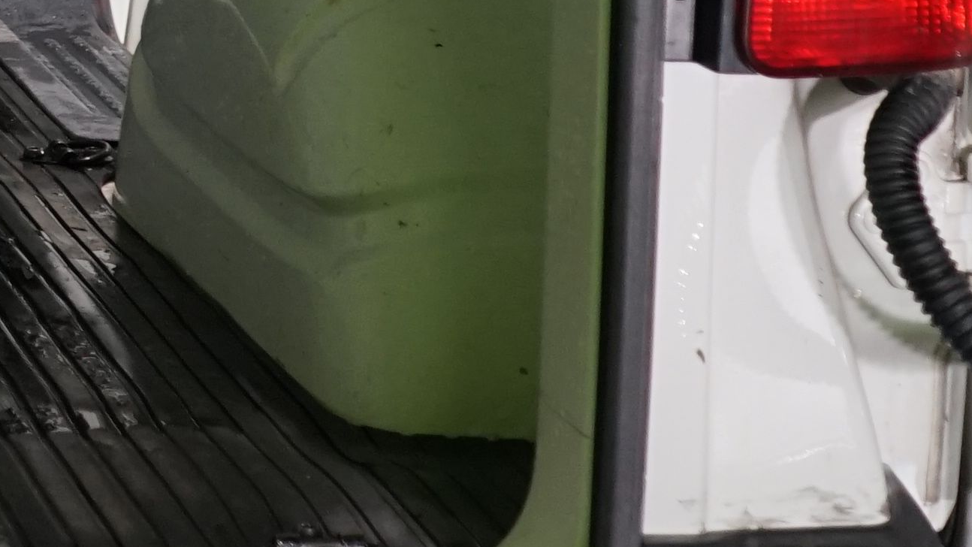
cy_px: -440
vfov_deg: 7.0
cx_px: -672
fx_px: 4382
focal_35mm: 170
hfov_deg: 11.8
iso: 1000
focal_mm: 35
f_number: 4
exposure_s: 1/160
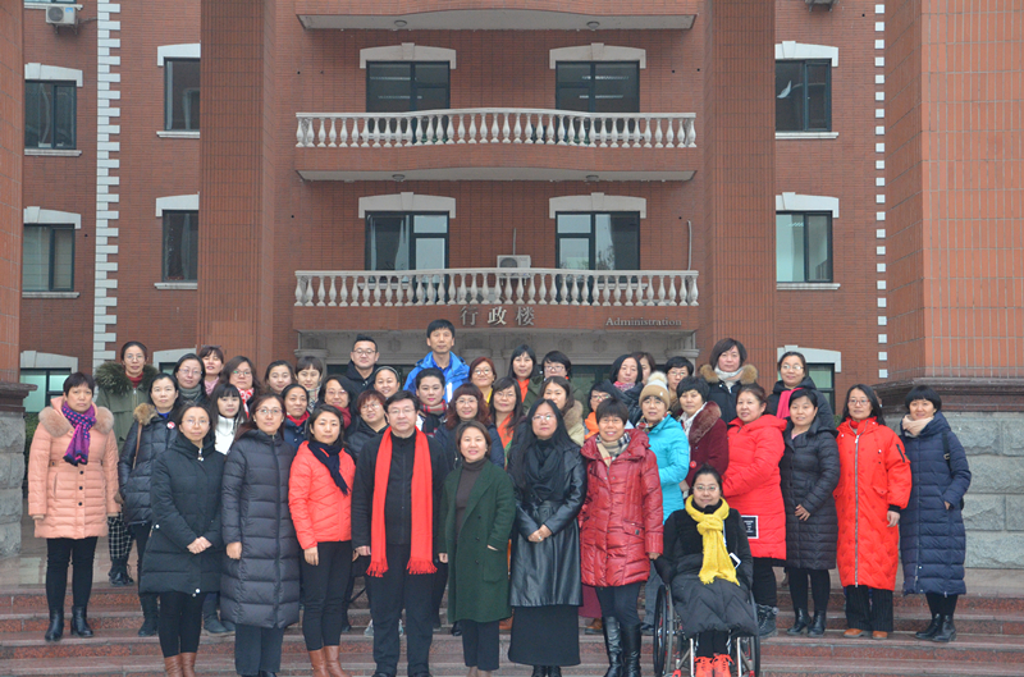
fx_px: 1362
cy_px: 338
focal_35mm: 48
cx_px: 512
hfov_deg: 41.2
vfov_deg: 27.9
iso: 1600
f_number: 5.6
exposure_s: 1/60
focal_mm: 32
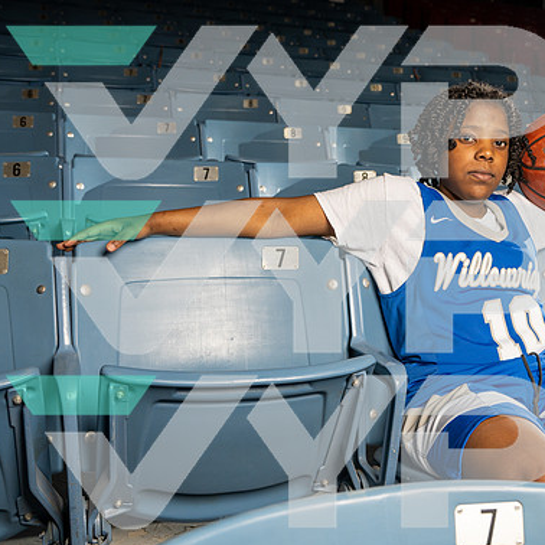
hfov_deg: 38.6
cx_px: 378
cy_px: 278
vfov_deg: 39.2
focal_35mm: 43
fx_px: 766
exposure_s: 1/250
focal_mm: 33
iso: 320
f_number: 5
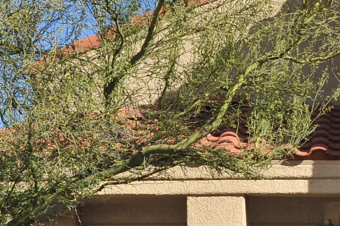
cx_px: 374
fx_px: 944
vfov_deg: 13.2
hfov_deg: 19.6
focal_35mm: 100
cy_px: 300
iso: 320
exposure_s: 1/320
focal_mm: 24
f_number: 13
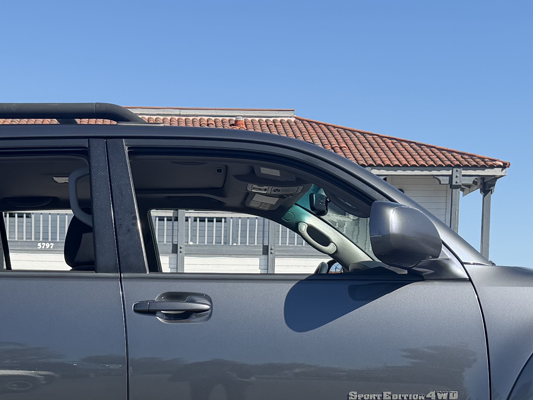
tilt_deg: -3.2
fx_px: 1170
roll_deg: -0.6
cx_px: 156
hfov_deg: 25.5
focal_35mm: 76
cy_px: 421
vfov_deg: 18.7
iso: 100
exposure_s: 1/2611
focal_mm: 6.76
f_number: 1.78
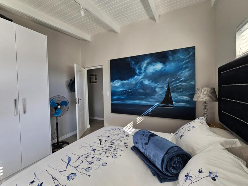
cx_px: 123
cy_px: 92
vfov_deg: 85.7
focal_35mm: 14
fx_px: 100
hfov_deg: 102.1
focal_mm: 2.2
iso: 64
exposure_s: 1/100
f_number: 2.2
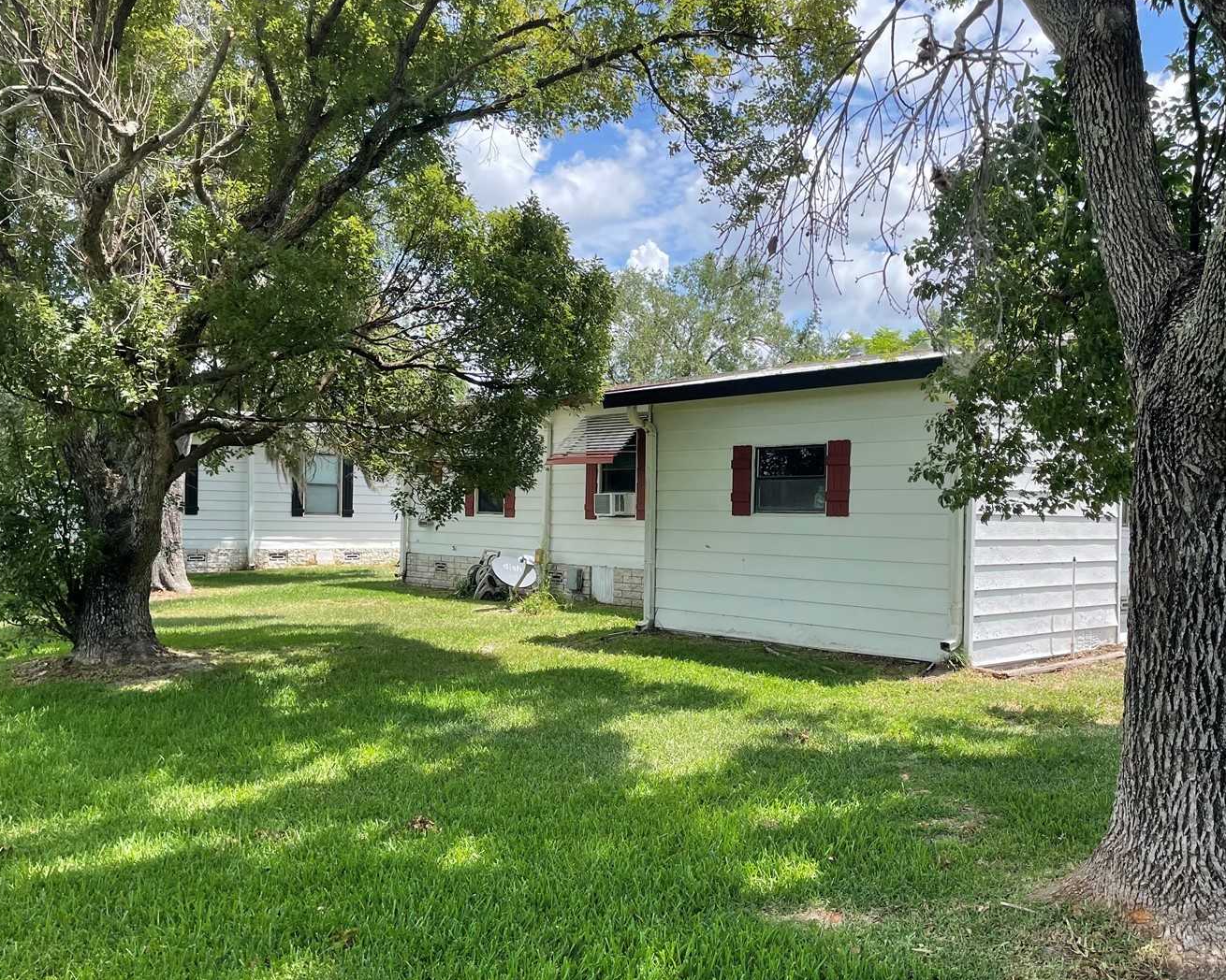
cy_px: 526
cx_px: 719
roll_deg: -0.7
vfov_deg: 47.1
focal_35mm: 31
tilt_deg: -0.6
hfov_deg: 56.9
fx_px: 1125
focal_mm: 4.2
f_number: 1.6
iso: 32
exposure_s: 1/1453
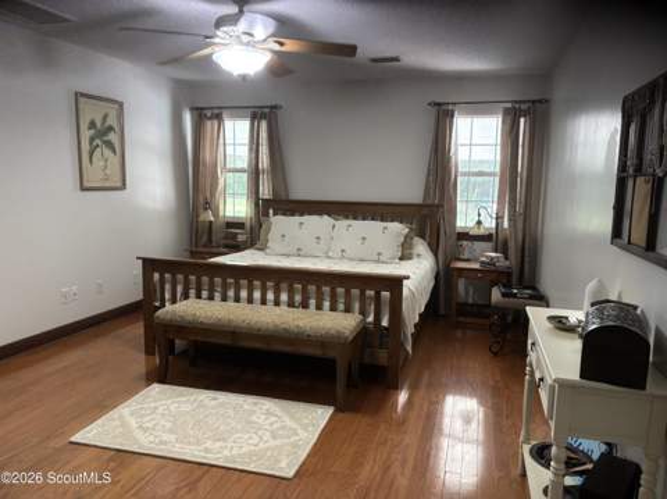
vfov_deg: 53.0
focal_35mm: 26
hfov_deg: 67.4
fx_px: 500
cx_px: 334
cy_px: 250
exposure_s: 1/40
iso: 400
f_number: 1.6
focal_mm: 5.96
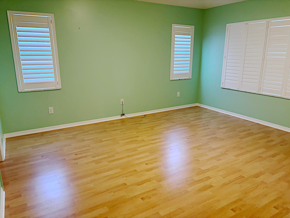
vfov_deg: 53.1
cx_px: 145
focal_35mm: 26
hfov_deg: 67.3
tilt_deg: -13.4
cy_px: 109
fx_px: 218
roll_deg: -0.1
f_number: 1.6
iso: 400
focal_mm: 5.96
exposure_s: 1/60
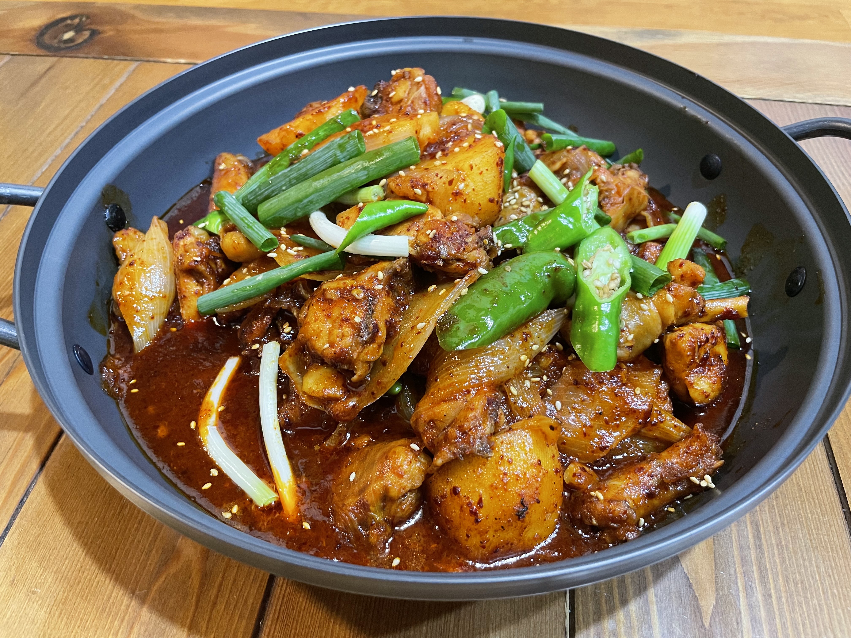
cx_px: 426
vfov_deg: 53.1
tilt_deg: -48.6
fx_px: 639
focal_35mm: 26
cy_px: 319
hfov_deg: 67.3
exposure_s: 1/40
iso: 500
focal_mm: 4.2
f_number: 1.6
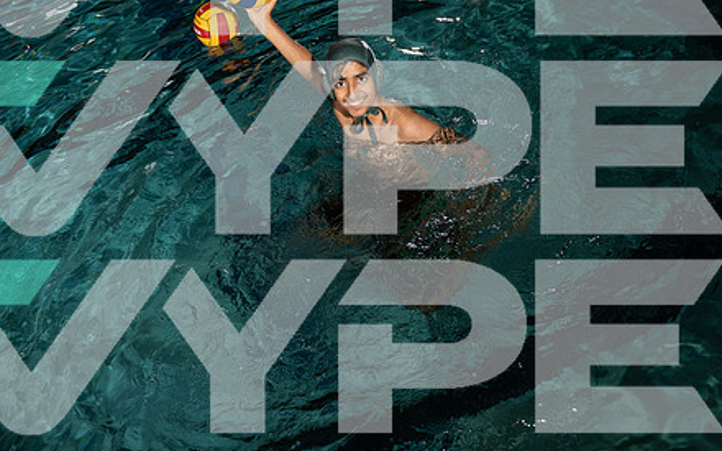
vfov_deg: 32.5
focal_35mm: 39
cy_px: 148
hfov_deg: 50.2
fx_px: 767
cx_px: 312
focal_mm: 29
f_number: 4
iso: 100
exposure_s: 1/250
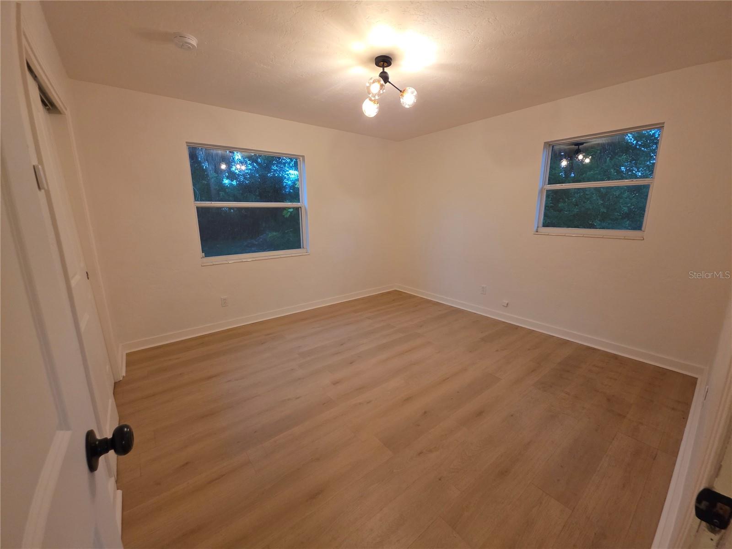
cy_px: 274
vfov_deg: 89.9
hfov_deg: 106.2
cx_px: 366
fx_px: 275
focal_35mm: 13
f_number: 1.9
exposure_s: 1/60
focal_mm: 2.2
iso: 320
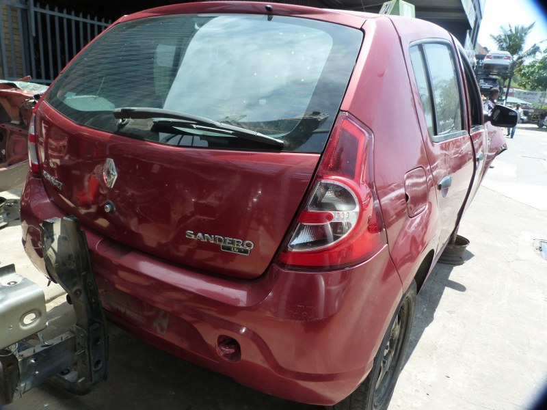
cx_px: 274
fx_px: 395
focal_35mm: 25
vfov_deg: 54.9
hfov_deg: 69.4
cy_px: 205
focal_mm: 4.5
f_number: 4
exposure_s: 1/200
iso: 125
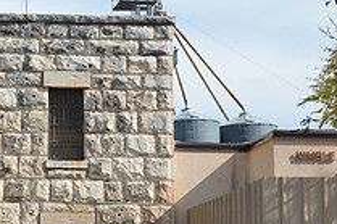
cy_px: 166
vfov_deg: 10.3
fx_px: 1244
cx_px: -79
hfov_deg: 14.9
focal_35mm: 133
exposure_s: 1/200
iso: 200
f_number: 7.1
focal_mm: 32
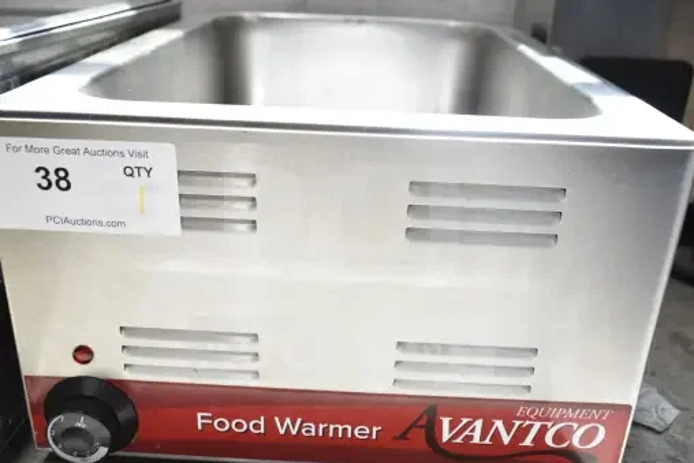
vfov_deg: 36.8
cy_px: 272
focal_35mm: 36
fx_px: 694
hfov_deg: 53.1
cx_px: 340
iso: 200
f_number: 4
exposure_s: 1/60
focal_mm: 20
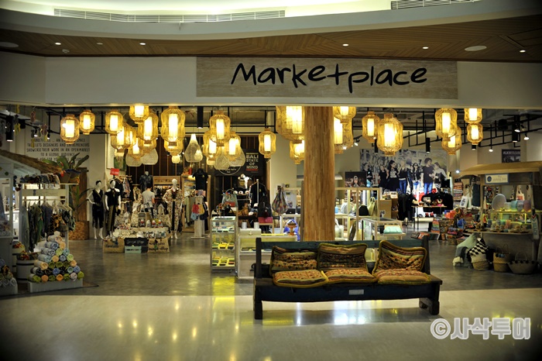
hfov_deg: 54.5
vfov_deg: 37.8
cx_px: 271
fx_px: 527
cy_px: 180
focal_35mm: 35
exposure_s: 1/40
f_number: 3.2
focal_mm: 35
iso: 250
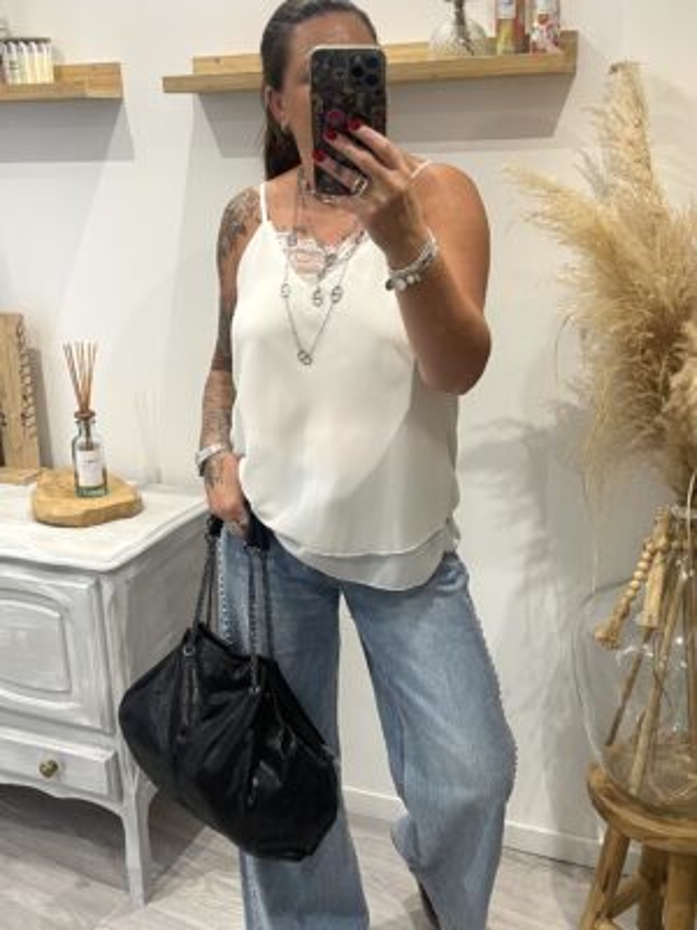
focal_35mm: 25
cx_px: 348
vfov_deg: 69.4
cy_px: 465
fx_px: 671
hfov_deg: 54.9
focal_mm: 5.1
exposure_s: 1/50
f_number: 1.6
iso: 80
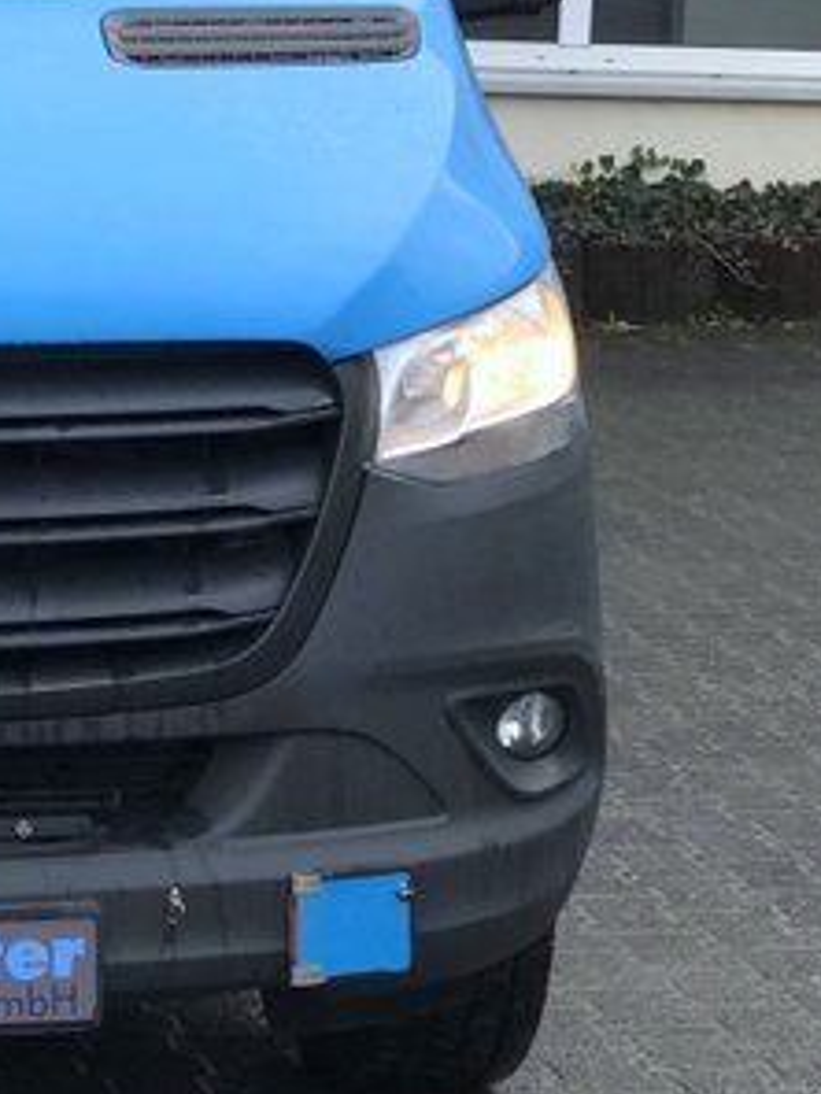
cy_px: 118
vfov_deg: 12.7
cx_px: -374
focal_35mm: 154
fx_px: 4870
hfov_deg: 9.4
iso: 20
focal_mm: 6.6
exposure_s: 1/154
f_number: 2.8
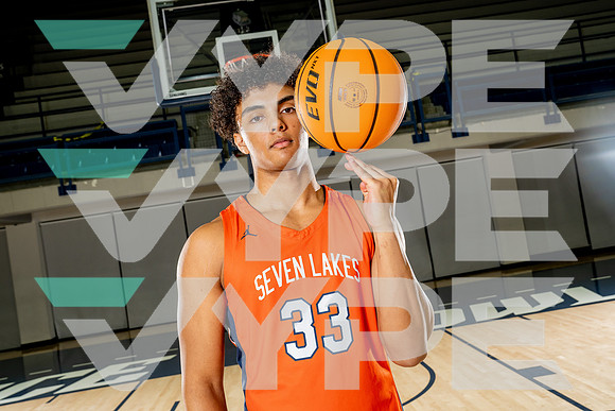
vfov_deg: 37.9
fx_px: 598
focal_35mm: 35
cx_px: 308
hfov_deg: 54.4
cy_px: 206
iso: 640
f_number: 7.1
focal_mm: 35
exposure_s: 1/250
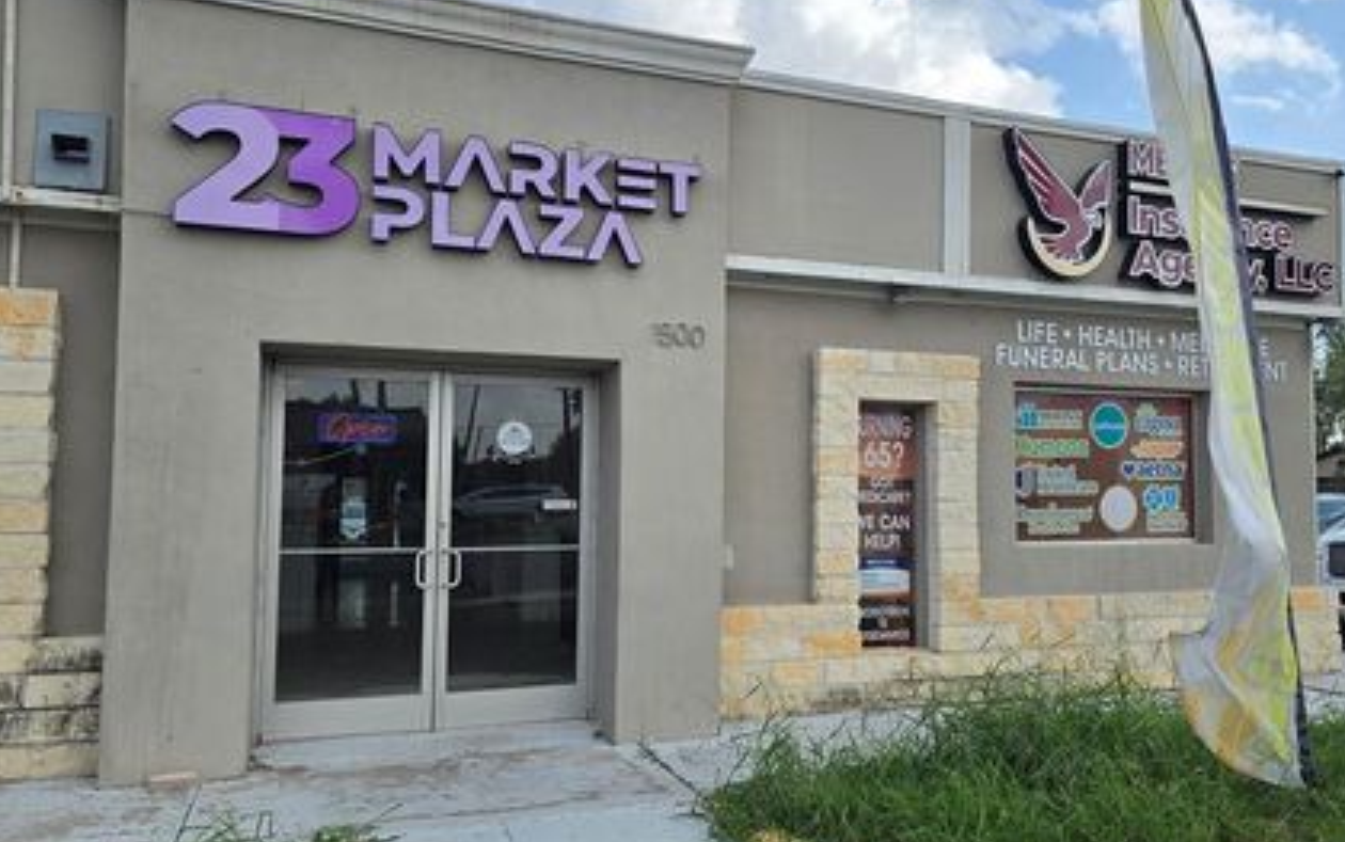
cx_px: 746
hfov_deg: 64.4
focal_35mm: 29
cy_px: 453
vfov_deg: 43.2
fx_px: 1064
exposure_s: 1/929
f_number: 1.7
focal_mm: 6.3
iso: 12
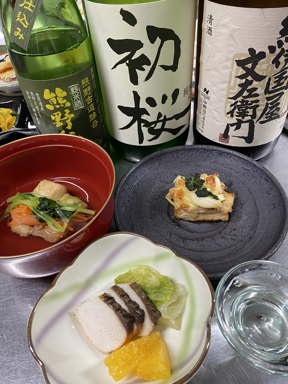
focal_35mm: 26
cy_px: 192
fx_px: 288
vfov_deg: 67.3
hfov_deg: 53.1
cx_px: 144
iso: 160
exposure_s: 1/60
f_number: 1.8
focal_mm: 4.25
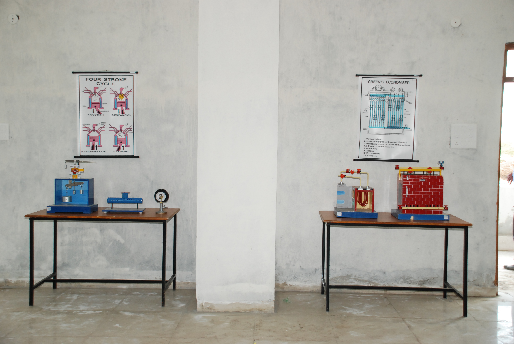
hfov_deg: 49.5
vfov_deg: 34.3
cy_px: 172
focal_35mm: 39
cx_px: 257
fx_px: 557
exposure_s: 1/50
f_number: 4
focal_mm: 26
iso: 640
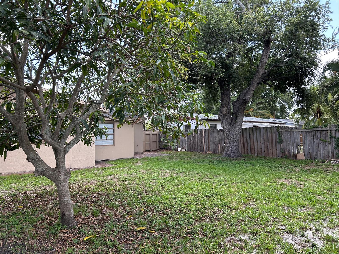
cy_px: 127
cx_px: 170
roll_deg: +0.5
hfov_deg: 67.3
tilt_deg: +0.7
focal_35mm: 26
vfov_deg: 53.1
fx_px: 255
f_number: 1.5
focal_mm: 5.7
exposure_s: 1/509
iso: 50
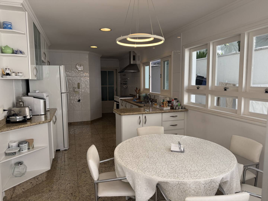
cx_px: 134
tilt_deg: -5.6
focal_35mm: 24
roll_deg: +0.8
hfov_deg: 71.6
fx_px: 186
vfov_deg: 56.8
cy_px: 100
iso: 80
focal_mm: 6.76
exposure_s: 1/518
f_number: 1.78
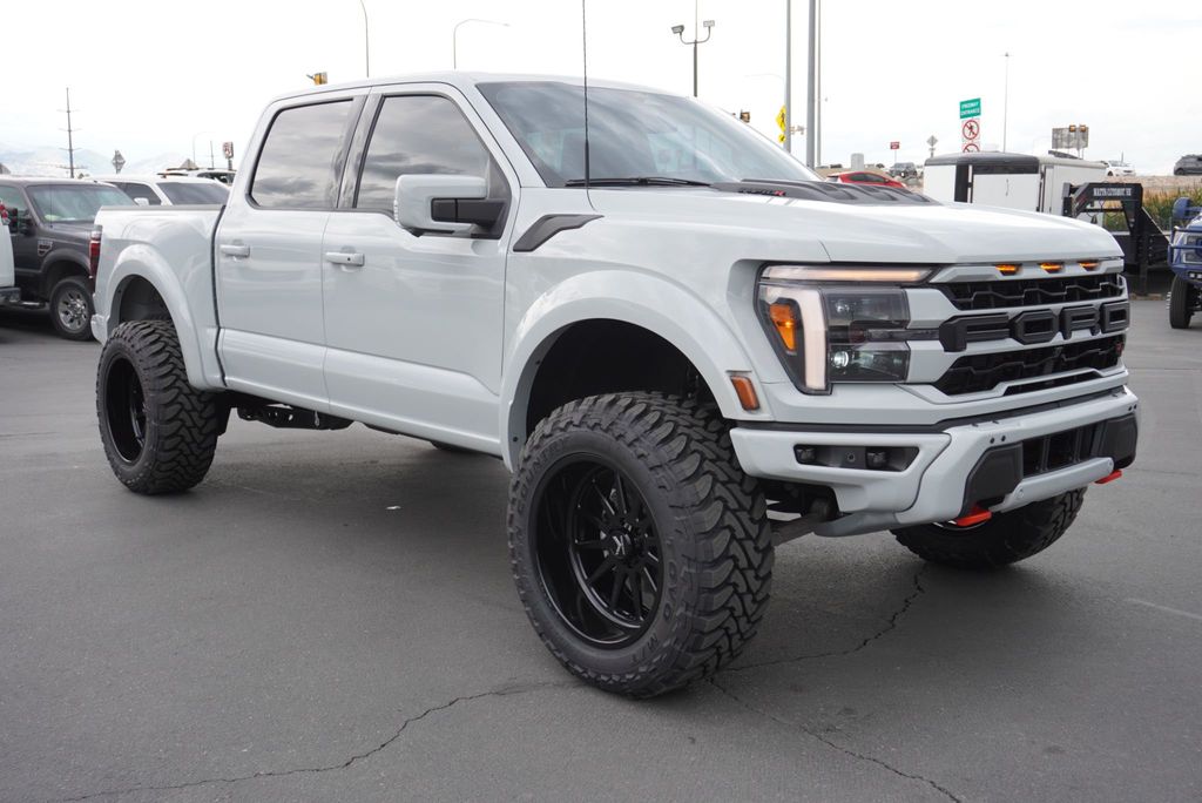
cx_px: 601
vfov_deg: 38.4
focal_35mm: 34
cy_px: 402
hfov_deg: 55.1
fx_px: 1153
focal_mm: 23
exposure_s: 1/100
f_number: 5.6
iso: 100
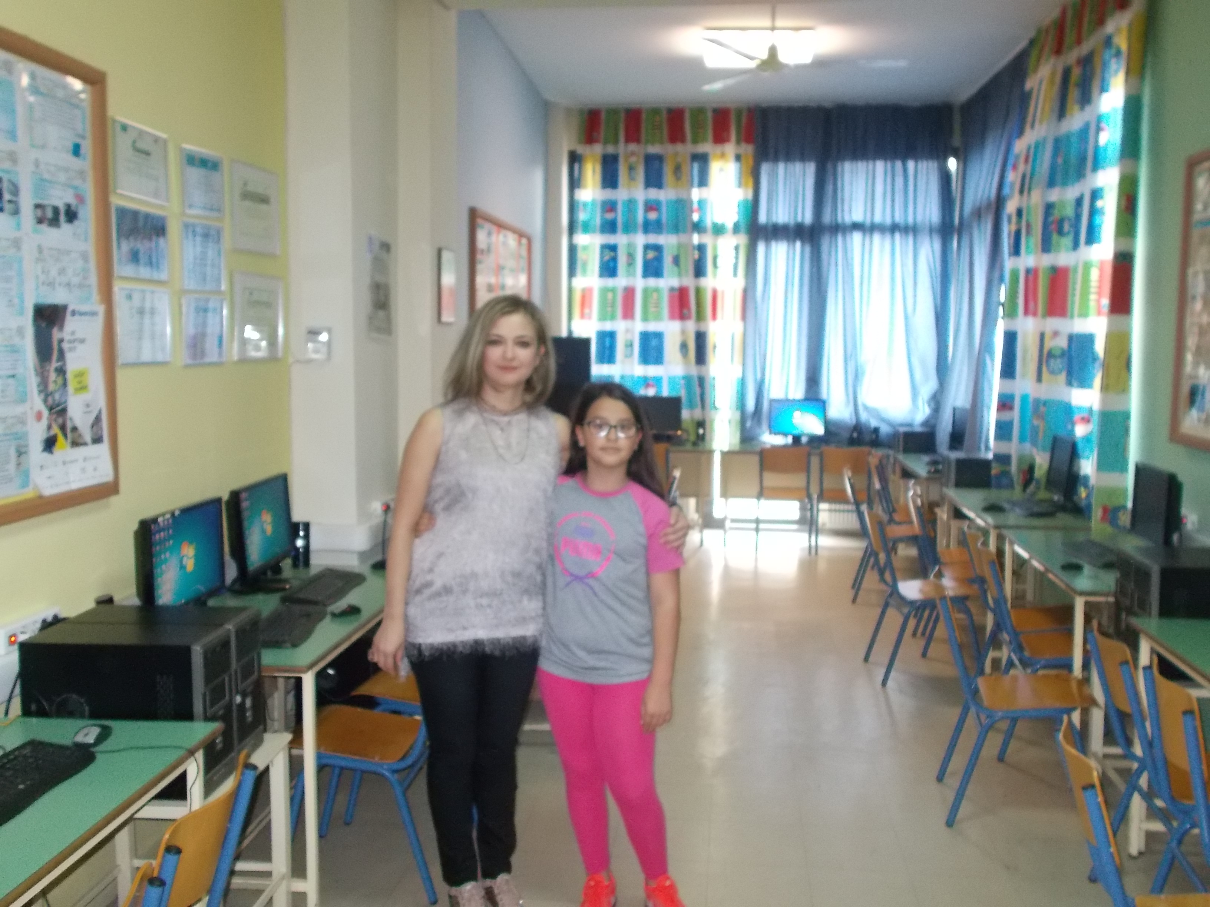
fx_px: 1188
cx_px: 605
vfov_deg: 41.8
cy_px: 454
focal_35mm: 34
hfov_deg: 54.0
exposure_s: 1/30
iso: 400
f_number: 3.6
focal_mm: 6
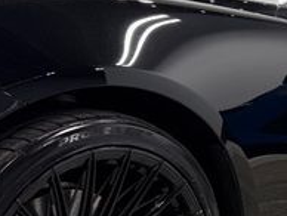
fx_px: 656
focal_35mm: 79
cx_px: 348
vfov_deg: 18.6
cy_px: 160
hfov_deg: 22.6
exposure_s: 1/155
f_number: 1.78
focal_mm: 6.76
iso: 64
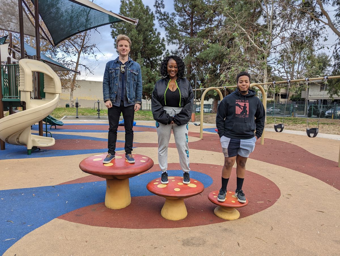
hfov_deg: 71.5
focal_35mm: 24
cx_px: 170
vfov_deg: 57.0
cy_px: 128
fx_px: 236
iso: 39
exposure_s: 1/359
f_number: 1.85
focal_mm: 6.81
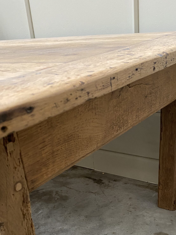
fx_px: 305
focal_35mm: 45
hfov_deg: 32.2
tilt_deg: -29.7
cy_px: 203
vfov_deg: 39.6
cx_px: 94
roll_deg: +6.4
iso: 250
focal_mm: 4.25
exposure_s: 1/50
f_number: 1.8
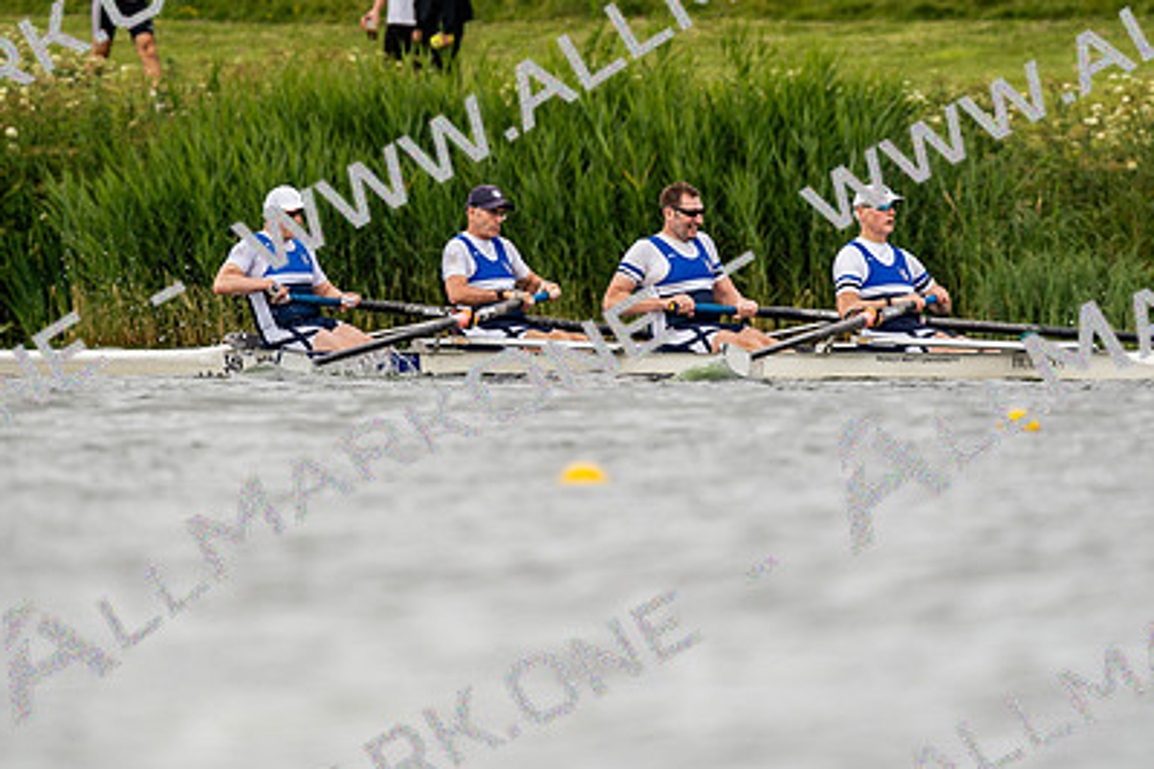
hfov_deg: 2.4
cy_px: 279
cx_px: 590
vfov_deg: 1.6
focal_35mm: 873
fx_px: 27982
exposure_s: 1/2000
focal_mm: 600
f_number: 6.3
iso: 320
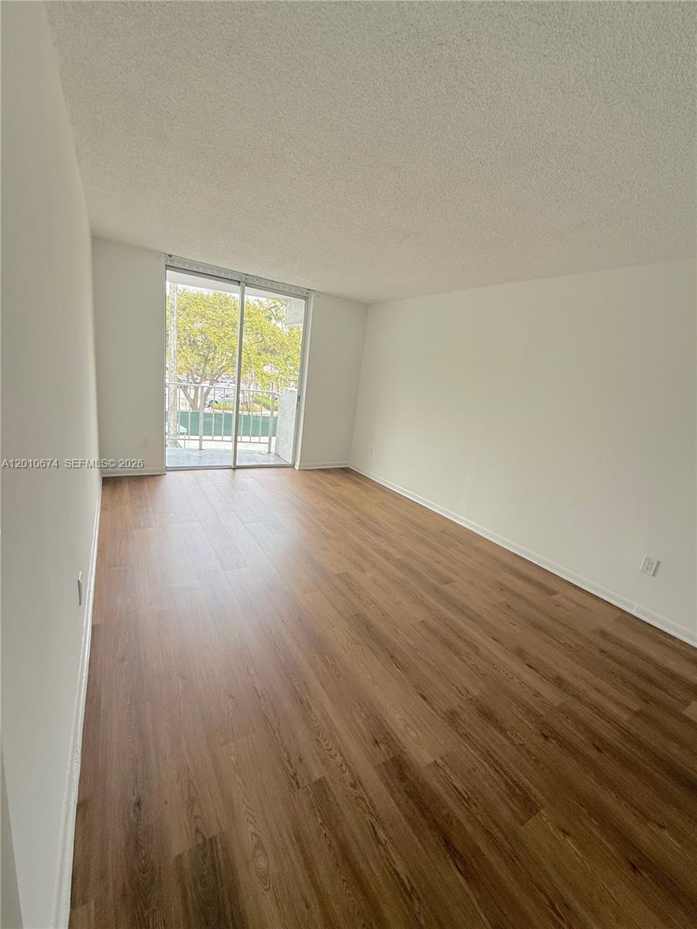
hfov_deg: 85.7
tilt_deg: -12.3
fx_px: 376
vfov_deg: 102.1
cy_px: 464
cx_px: 348
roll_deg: -7.3
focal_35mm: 14
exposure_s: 1/174
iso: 50
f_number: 2.2
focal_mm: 2.22
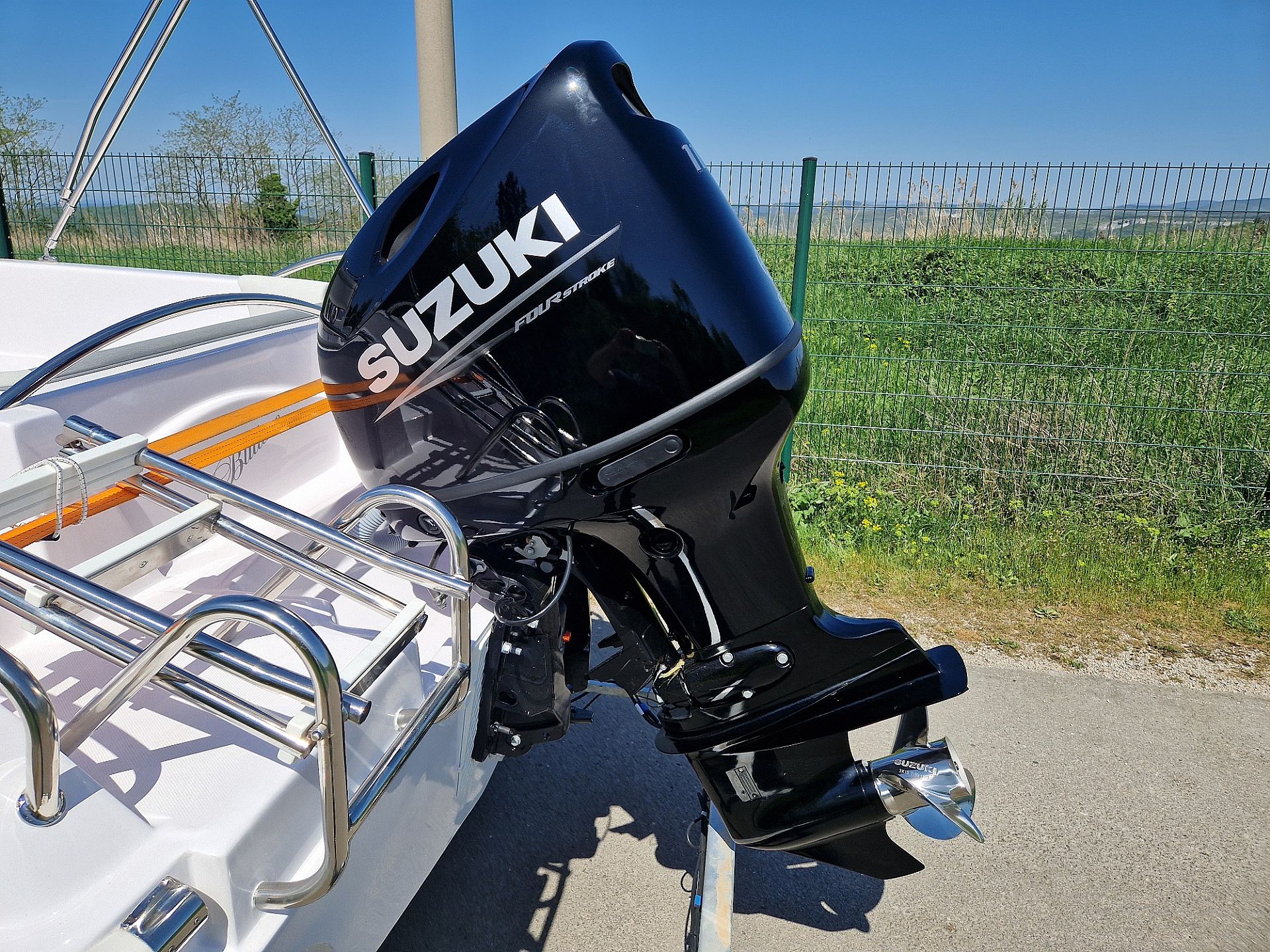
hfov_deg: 73.9
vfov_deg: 58.9
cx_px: 635
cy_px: 476
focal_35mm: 23
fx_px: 844
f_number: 1.8
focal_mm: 5.4
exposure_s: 1/2496
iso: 50
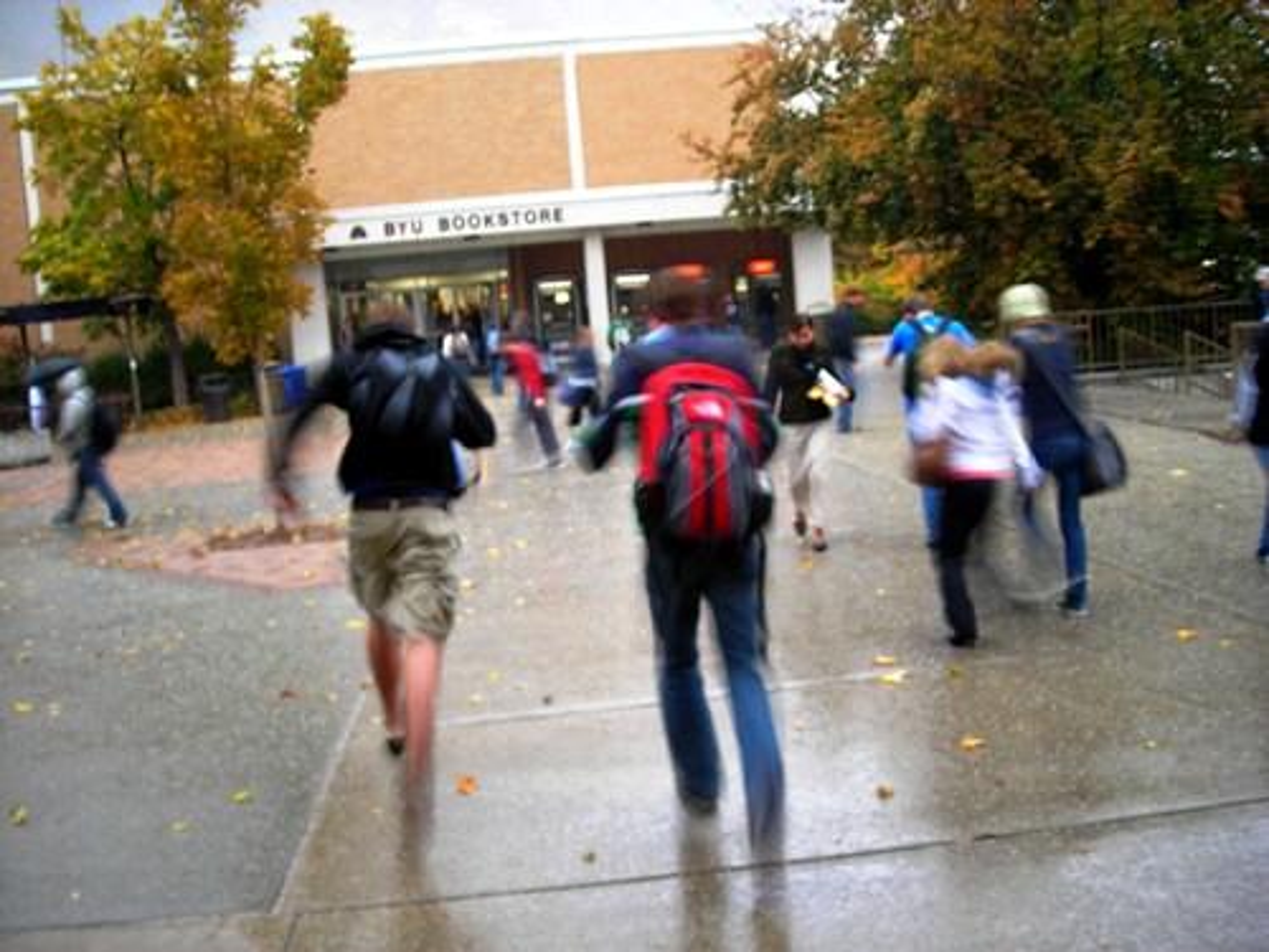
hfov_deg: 49.0
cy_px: 476
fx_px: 1393
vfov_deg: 37.7
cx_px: 634
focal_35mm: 38
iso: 50
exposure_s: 1/8.6
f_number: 3.2
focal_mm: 6.3
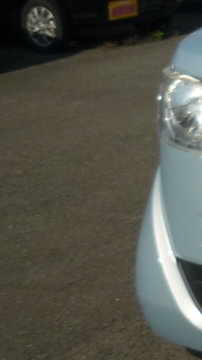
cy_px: 106
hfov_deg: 9.7
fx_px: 1048
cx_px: 491
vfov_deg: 19.4
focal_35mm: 110
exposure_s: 1/320
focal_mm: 5.5
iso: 80
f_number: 8
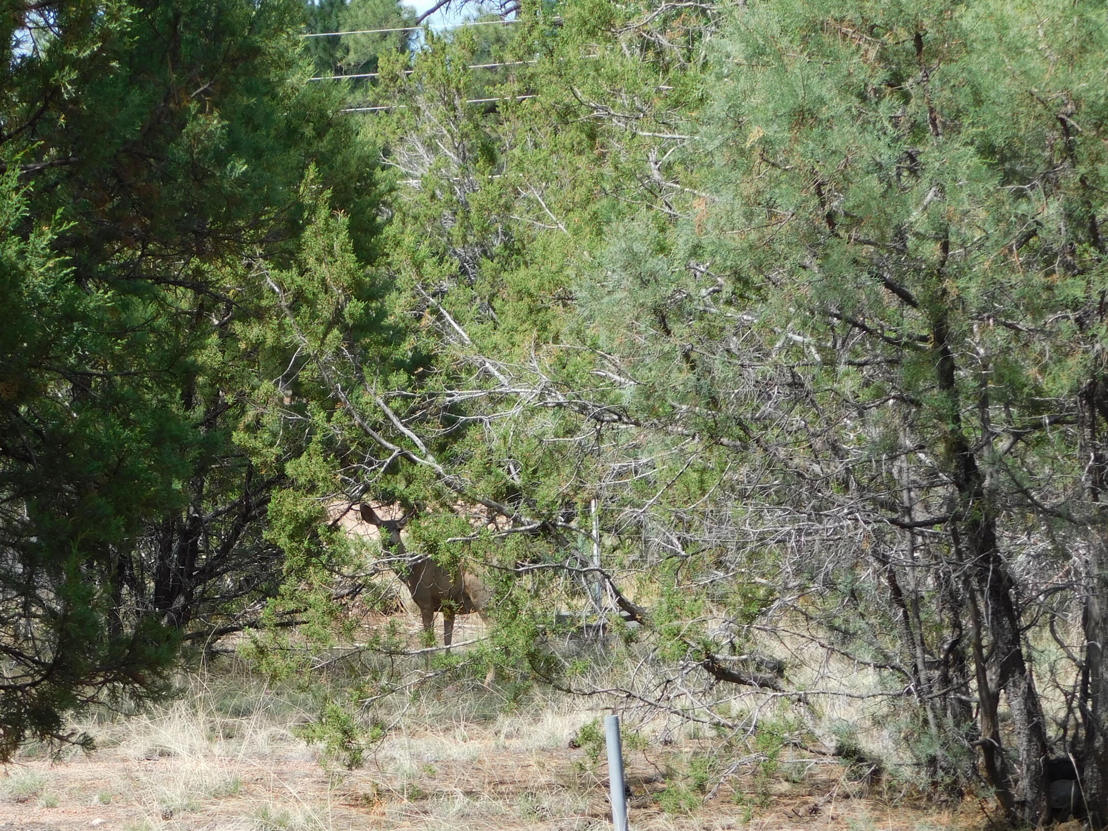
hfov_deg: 18.0
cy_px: 557
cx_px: 414
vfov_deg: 13.6
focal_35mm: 109
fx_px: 3489
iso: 125
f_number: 4.4
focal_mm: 14.2
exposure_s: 1/400
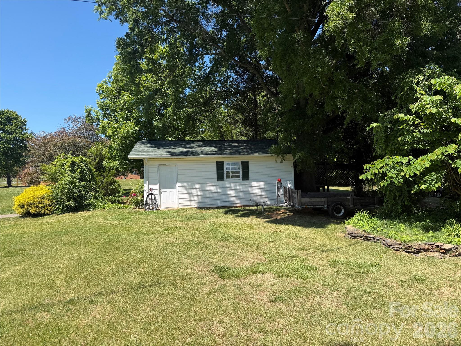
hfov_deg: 71.6
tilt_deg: +1.6
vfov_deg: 56.8
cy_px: 173
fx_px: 320
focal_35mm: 24
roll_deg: +2.6
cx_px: 230
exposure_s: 1/2053
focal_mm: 6.76
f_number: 1.78
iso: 80
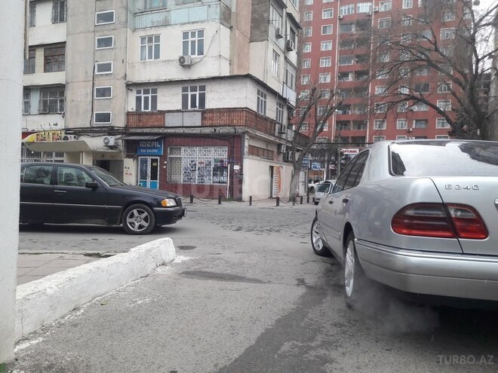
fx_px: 403
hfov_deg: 63.4
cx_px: 249
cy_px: 186
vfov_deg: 49.7
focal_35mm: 28
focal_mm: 3.7
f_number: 1.9
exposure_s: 1/190
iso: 40
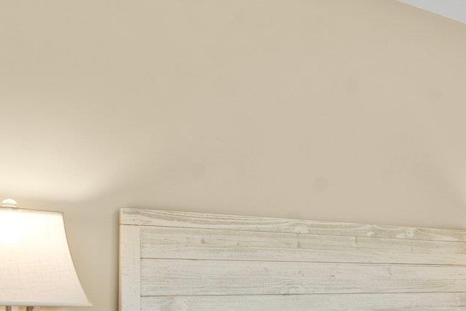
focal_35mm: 52
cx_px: 584
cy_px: 268
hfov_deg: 31.0
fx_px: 673
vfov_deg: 25.3
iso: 400
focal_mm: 16
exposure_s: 1/1.43
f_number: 8
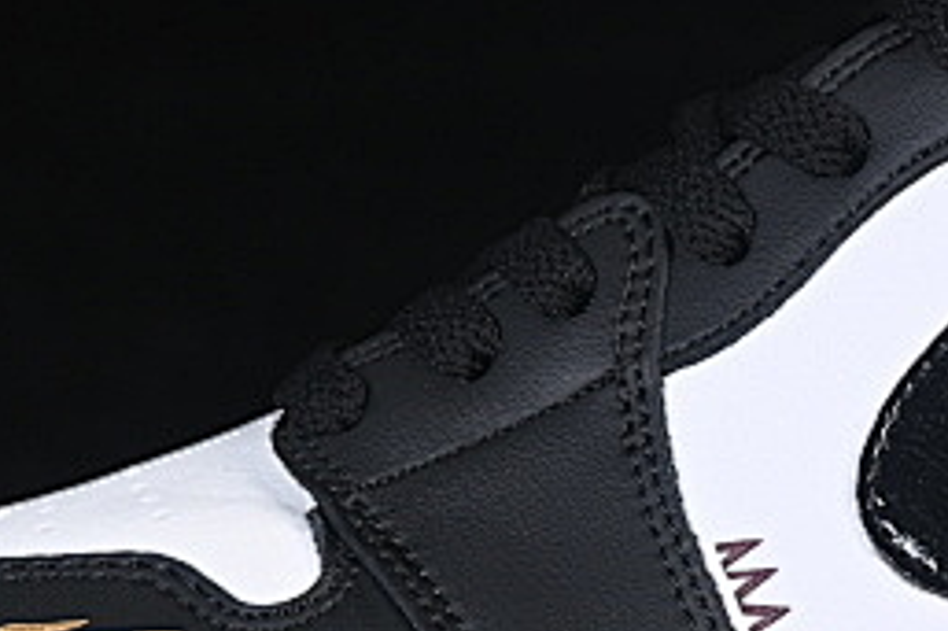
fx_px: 8289
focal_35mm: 315
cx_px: 823
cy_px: 159
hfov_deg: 6.5
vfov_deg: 4.4
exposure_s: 1/60
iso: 160
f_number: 7.1
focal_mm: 50
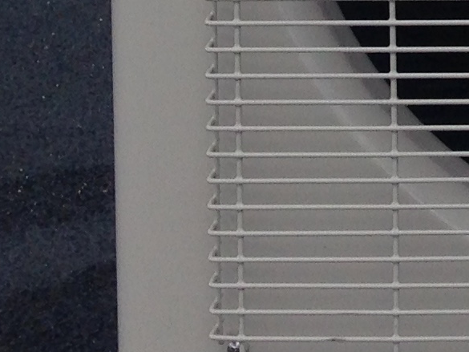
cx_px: 867
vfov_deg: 7.6
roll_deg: +1.9
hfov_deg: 10.1
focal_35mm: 184
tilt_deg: -4.2
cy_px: -468
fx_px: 2493
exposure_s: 1/1695
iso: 50
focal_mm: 4.12
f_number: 2.4
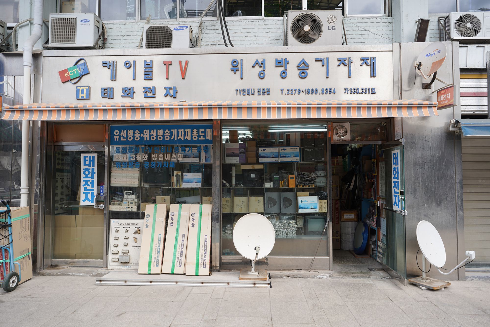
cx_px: 245
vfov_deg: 53.1
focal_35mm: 24
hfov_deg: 73.7
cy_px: 164
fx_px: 327
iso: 100
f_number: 7.1
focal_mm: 24
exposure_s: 1/100
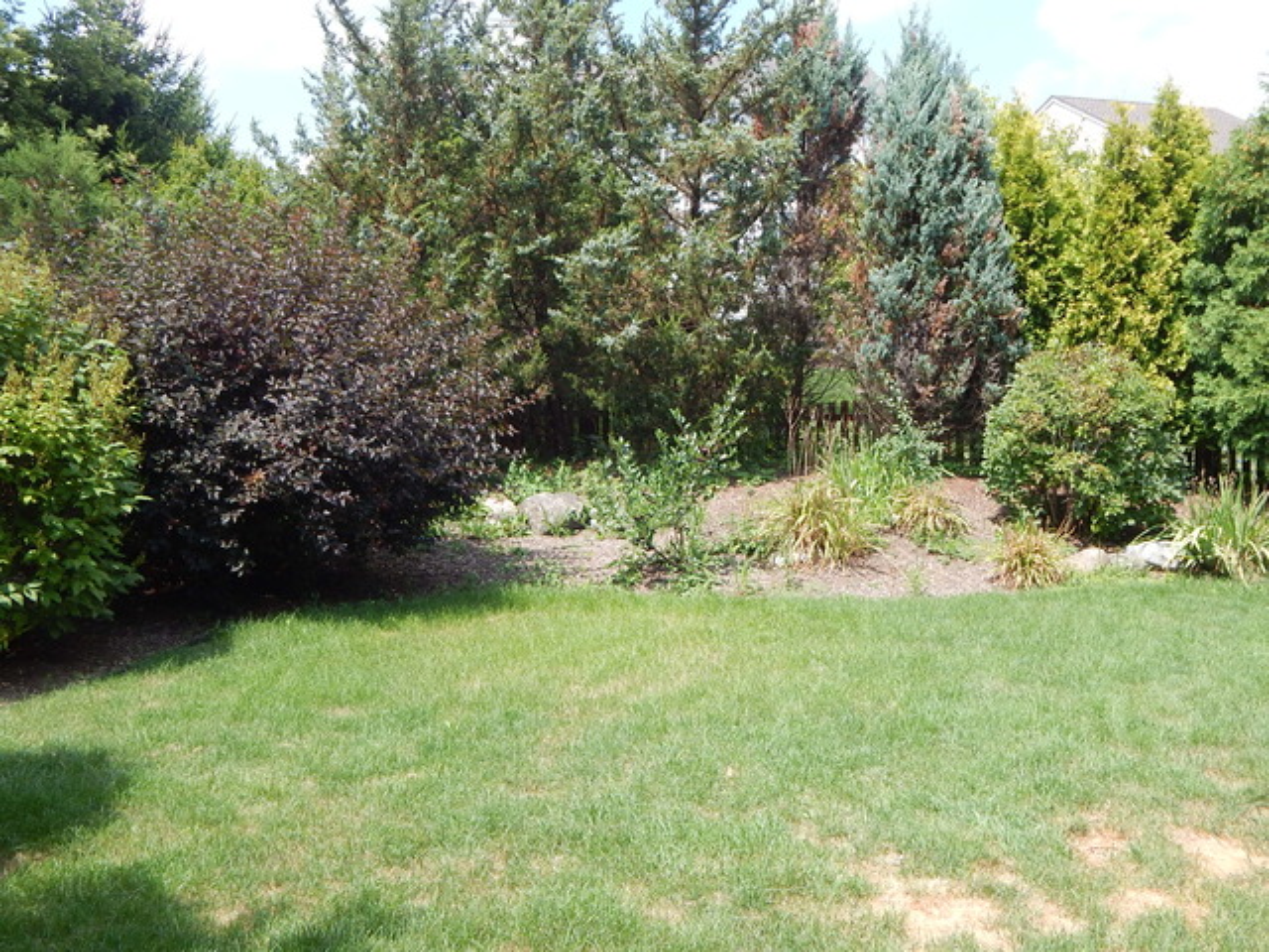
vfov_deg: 37.7
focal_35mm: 38
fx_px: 1393
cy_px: 476
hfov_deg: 49.0
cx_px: 634
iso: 125
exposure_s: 1/500
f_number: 3.4
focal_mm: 6.8
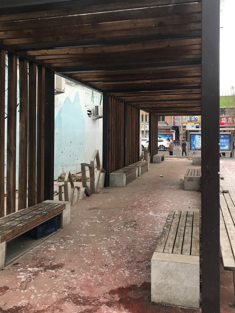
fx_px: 299
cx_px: 123
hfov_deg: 42.9
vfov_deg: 55.2
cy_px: 136
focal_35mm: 33
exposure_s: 1/33
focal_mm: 3.99
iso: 32
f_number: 1.8
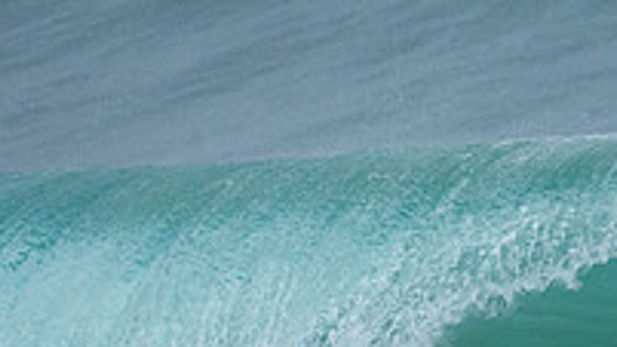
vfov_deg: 0.5
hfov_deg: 1.0
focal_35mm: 2267
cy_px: 419
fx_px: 37084
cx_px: 688
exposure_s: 1/1250
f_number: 5.6
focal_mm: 500
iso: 360
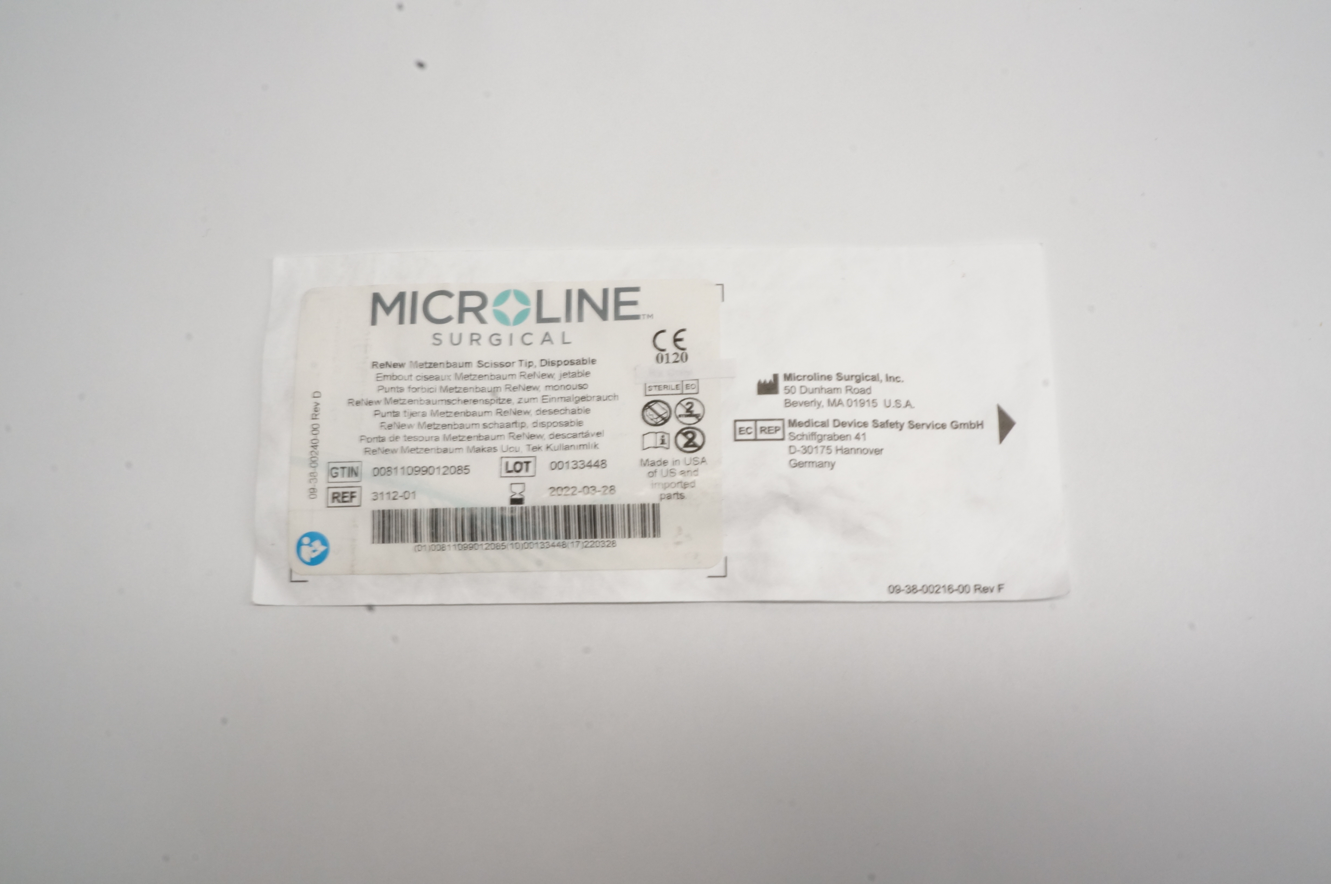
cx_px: 666
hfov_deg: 57.3
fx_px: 1219
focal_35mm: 33
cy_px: 442
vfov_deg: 39.9
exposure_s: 1/10
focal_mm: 22
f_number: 25
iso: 800
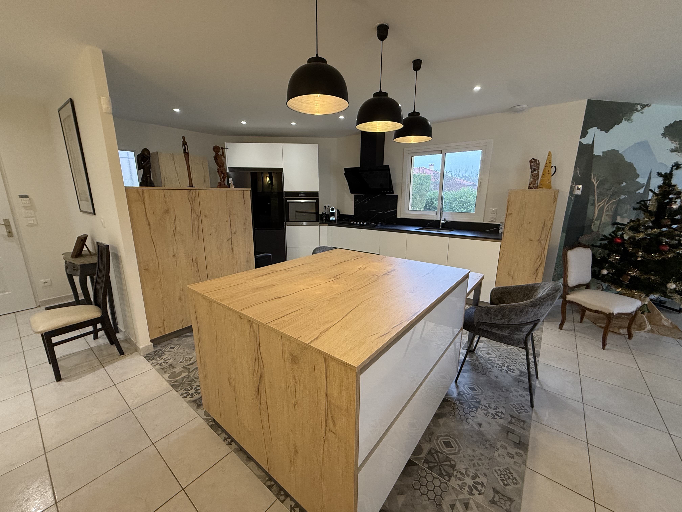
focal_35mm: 14
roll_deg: -0.8
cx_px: 341
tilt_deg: -12.2
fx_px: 276
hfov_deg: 102.1
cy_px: 256
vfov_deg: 85.7
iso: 250
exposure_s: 1/100
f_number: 2.2
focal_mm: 2.22
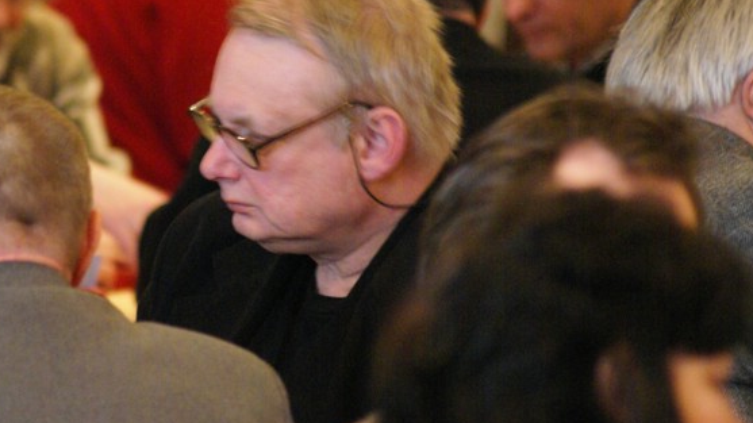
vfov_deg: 2.0
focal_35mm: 593
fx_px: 11837
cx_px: 304
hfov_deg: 3.6
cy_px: 119
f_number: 5.6
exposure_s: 1/5
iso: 1600
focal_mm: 300
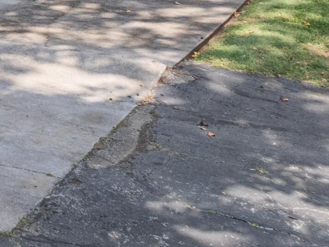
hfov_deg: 15.9
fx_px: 959
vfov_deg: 13.3
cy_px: -183
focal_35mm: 101
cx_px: -297
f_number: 2.8
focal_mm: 12.29
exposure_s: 1/120
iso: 310
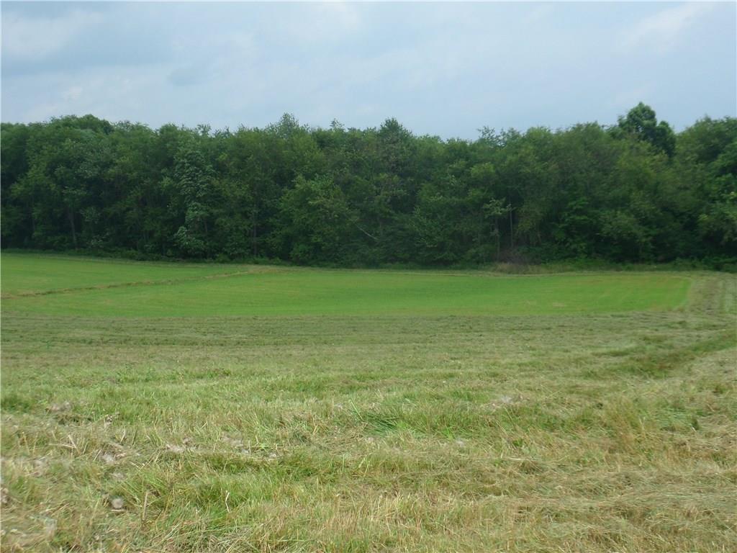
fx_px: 894
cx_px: 368
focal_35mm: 42
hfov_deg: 44.8
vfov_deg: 34.3
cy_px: 276
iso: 80
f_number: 4
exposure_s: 1/750
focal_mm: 6.5
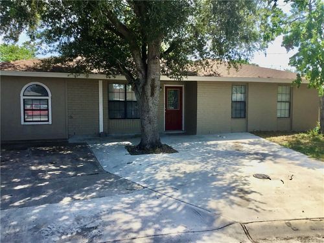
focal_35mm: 31
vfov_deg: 45.4
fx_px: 290
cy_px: 122
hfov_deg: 58.4
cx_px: 162
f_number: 2.4
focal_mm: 3.3
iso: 25
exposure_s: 1/715
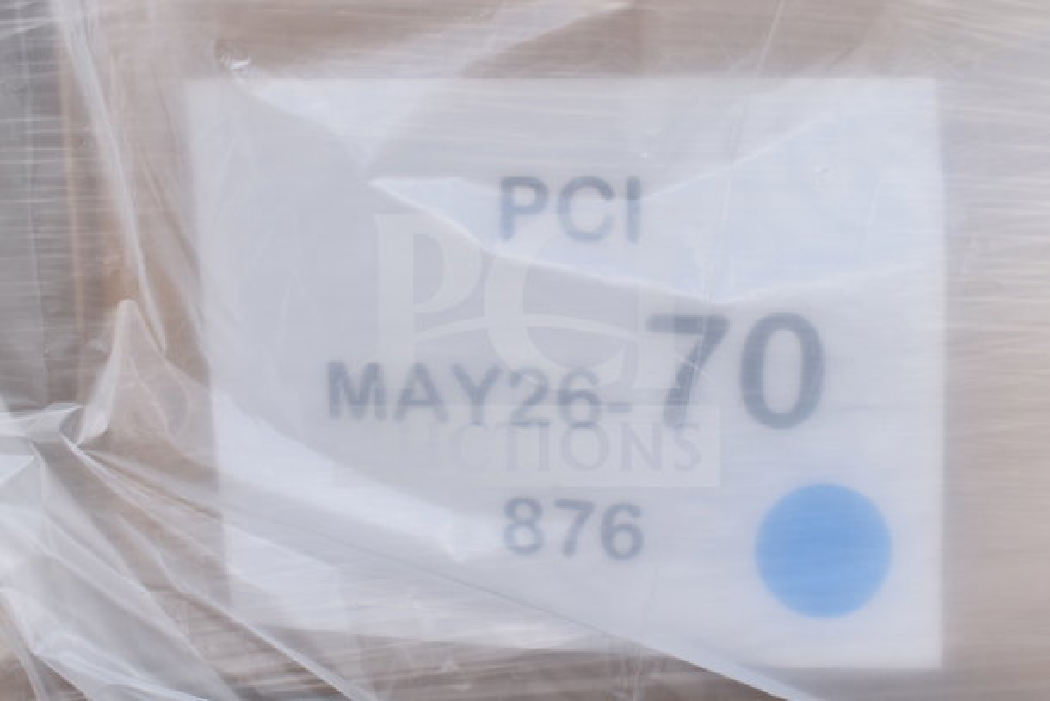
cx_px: 525
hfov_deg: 43.6
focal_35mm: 45
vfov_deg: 29.9
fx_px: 1313
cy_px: 350
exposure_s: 1/200
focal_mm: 30
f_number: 7.1
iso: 200
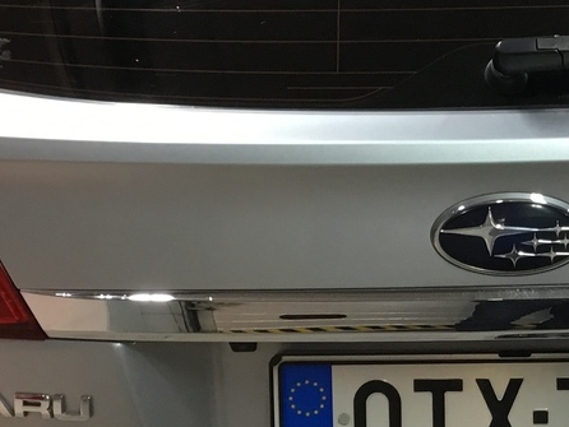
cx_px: 533
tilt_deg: -20.2
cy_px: 291
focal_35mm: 100
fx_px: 1645
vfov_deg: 14.8
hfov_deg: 19.2
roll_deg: +2.0
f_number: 2.4
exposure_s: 1/33
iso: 80
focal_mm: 3.3
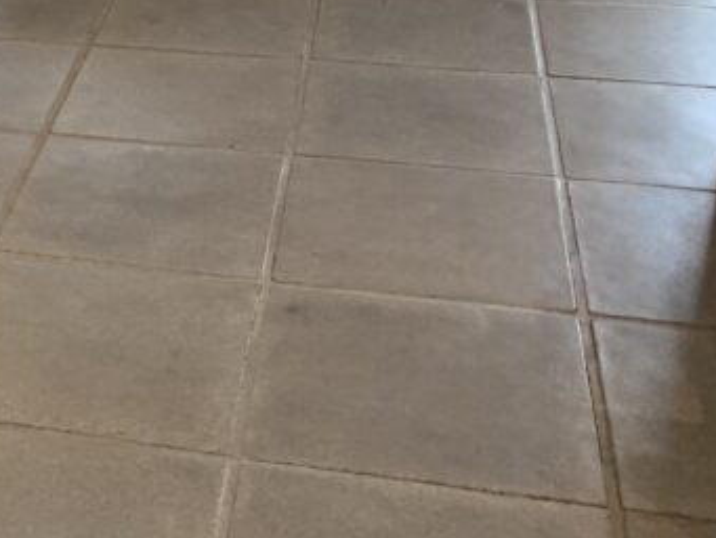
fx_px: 1614
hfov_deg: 22.7
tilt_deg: -11.8
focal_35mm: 78
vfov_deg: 17.2
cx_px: -183
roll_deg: +1.5
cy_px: -252
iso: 64
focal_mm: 4.25
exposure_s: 1/60
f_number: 1.8
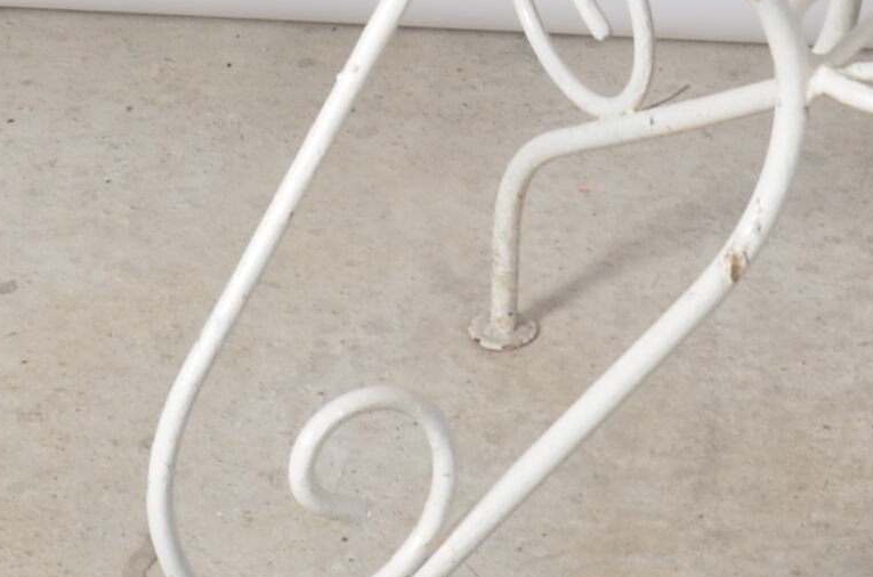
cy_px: 18
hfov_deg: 11.6
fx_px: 4209
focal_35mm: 174
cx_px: 1016
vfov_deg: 7.8
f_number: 11
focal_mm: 24
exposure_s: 1/125
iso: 100
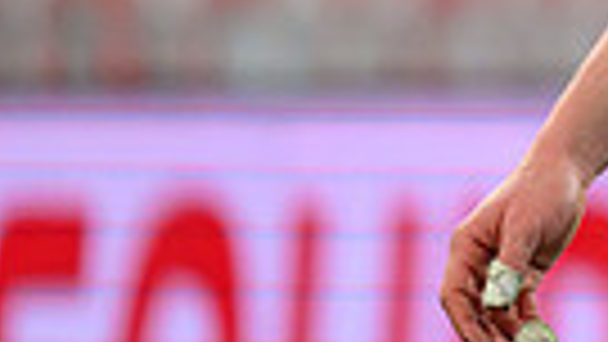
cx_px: 1302
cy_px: -223
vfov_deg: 0.5
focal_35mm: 2527
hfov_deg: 0.9
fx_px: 40748
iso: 3200
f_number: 4
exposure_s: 1/1600
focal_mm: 560
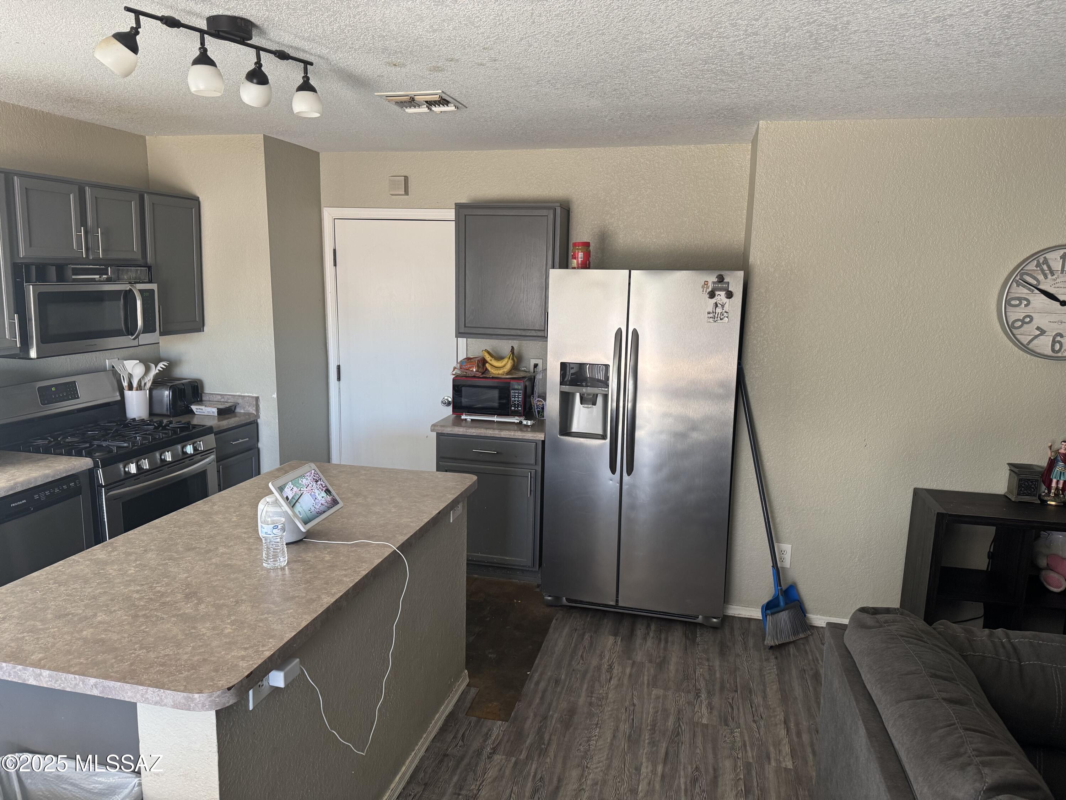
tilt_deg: -9.6
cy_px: 400
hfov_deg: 71.6
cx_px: 533
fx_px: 739
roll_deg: -1.2
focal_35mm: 24
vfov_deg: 56.8
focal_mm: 6.76
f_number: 1.78
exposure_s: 1/84
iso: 200
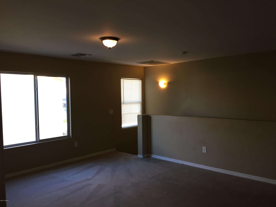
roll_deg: +1.0
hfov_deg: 61.7
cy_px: 104
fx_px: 231
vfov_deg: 48.2
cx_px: 138
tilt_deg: -1.0
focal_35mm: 29
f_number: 2.2
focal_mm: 4.15
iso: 40
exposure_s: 1/30
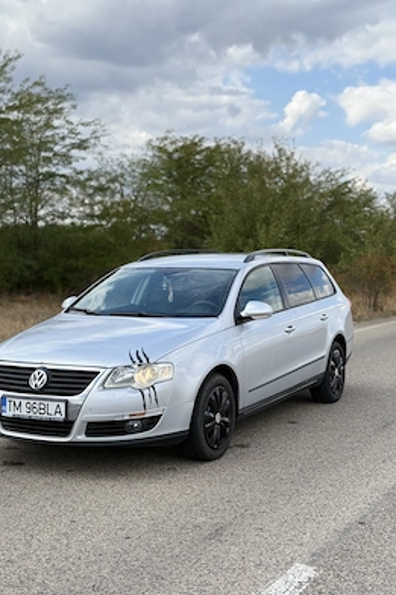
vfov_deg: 38.9
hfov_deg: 26.5
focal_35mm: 51
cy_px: 294
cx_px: 187
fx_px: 842
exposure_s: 1/3096
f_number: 1.78
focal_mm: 6.76
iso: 64
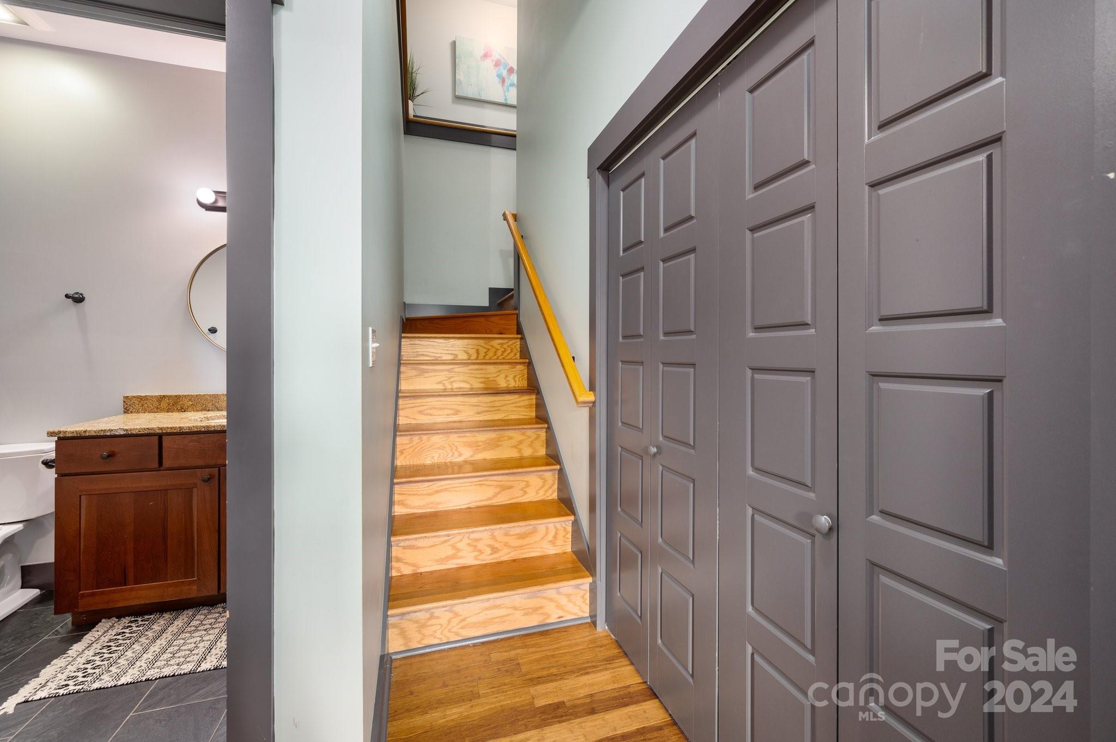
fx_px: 434
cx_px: 558
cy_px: 371
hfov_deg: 104.3
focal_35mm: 14
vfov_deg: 81.1
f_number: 8
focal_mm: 14
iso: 200
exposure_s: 1/60
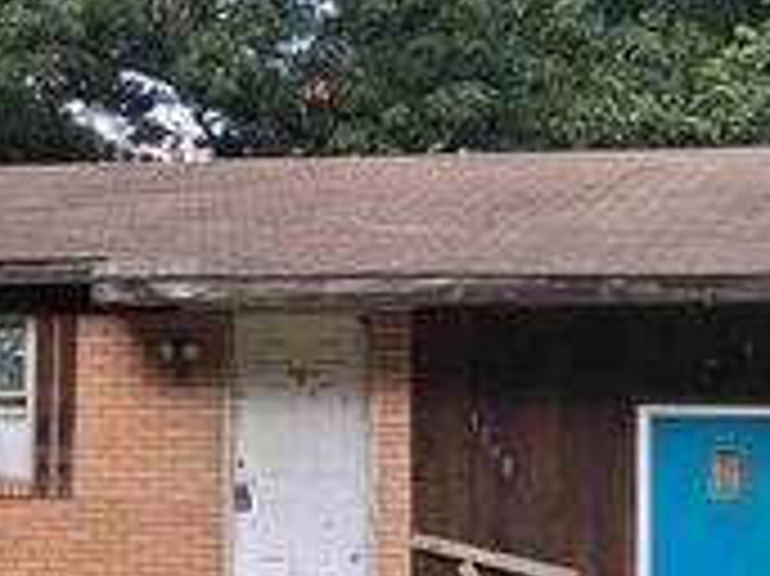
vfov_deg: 19.3
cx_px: -32
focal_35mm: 76
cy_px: 376
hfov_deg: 24.3
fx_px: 1689
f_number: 1.8
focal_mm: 3.98
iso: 25
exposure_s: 1/150
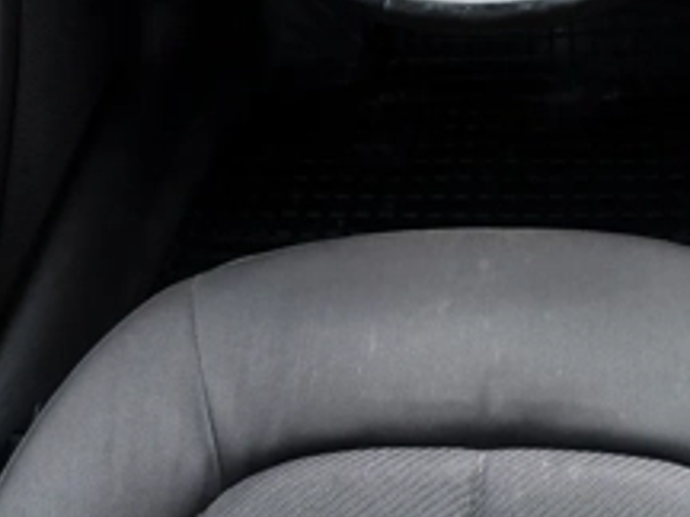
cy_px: -109
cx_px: 562
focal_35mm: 64
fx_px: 1276
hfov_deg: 29.5
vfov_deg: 21.3
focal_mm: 6.14
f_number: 1.65
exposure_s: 1/50
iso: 640
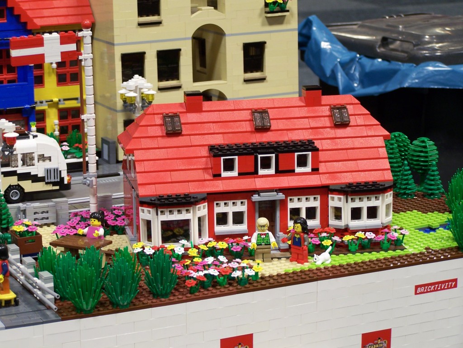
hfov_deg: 18.7
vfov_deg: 14.1
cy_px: 174
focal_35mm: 105
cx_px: 232
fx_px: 1404
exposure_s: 1/3
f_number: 3.2
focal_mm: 17.5
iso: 80
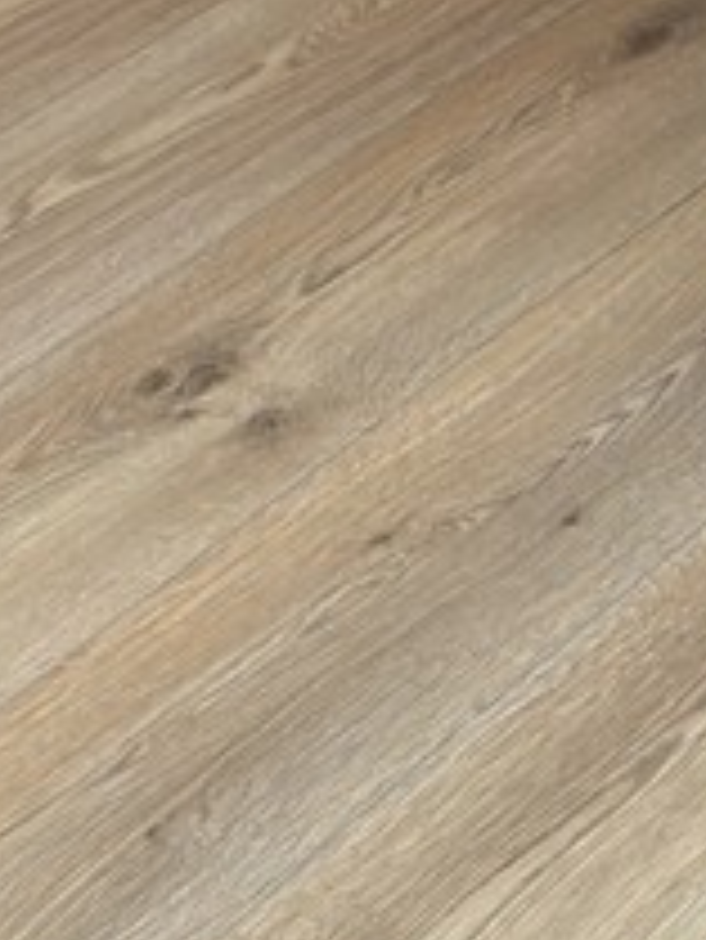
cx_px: 1416
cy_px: -1880
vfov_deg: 8.0
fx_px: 5813
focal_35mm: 214
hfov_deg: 6.7
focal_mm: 6.76
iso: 100
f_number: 1.78
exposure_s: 1/74
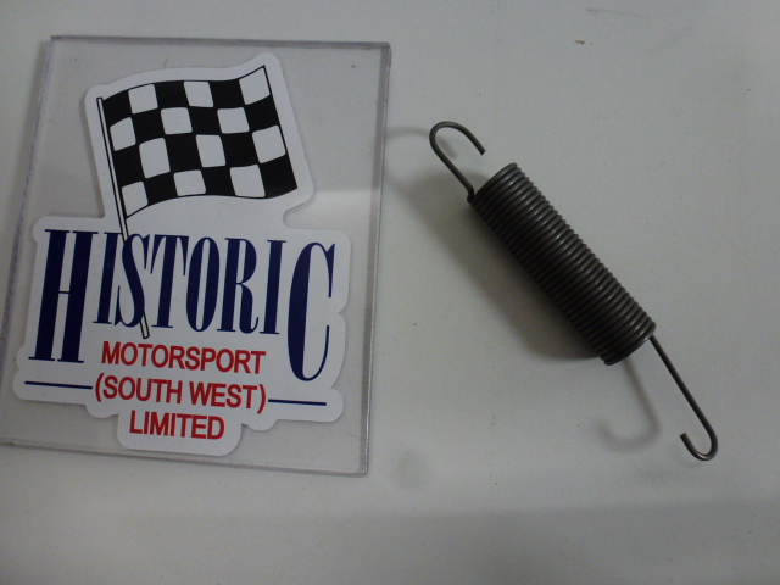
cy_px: 292
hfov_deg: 71.6
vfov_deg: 56.8
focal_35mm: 24
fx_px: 541
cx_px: 390
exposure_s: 1/60
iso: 200
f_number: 3.3
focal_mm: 4.3
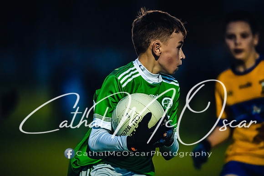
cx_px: 128
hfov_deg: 5.0
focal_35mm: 411
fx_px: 3014
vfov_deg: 3.3
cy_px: 86
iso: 5000
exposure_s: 1/500
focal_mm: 400
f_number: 2.8
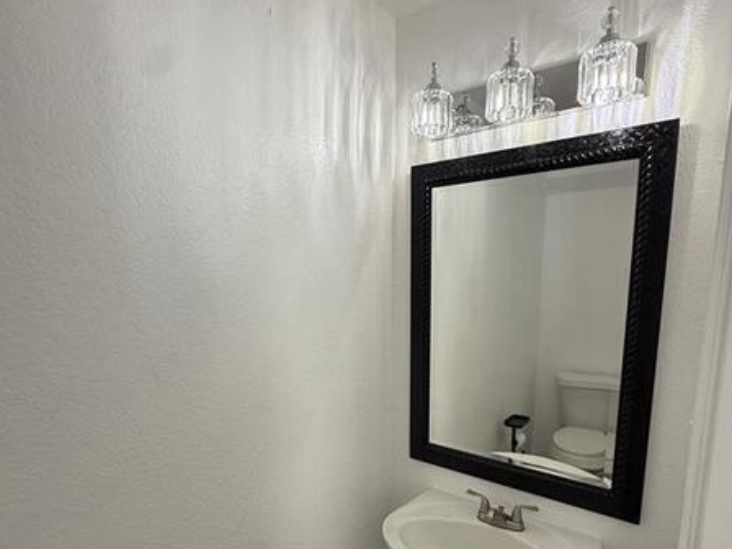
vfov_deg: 65.0
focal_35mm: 20
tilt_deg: -7.8
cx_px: 379
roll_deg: -0.7
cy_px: 345
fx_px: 423
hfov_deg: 81.7
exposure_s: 1/120
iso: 80
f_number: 2.2
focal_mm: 2.22
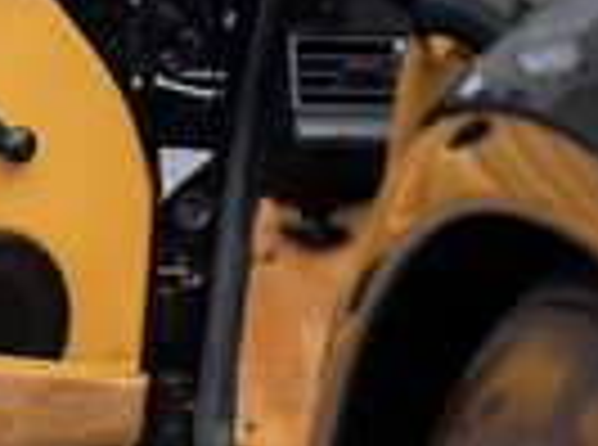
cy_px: 126
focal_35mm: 167
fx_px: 2877
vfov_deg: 8.8
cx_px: -238
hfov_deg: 11.5
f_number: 3.5
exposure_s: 1/80
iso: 50
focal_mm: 30
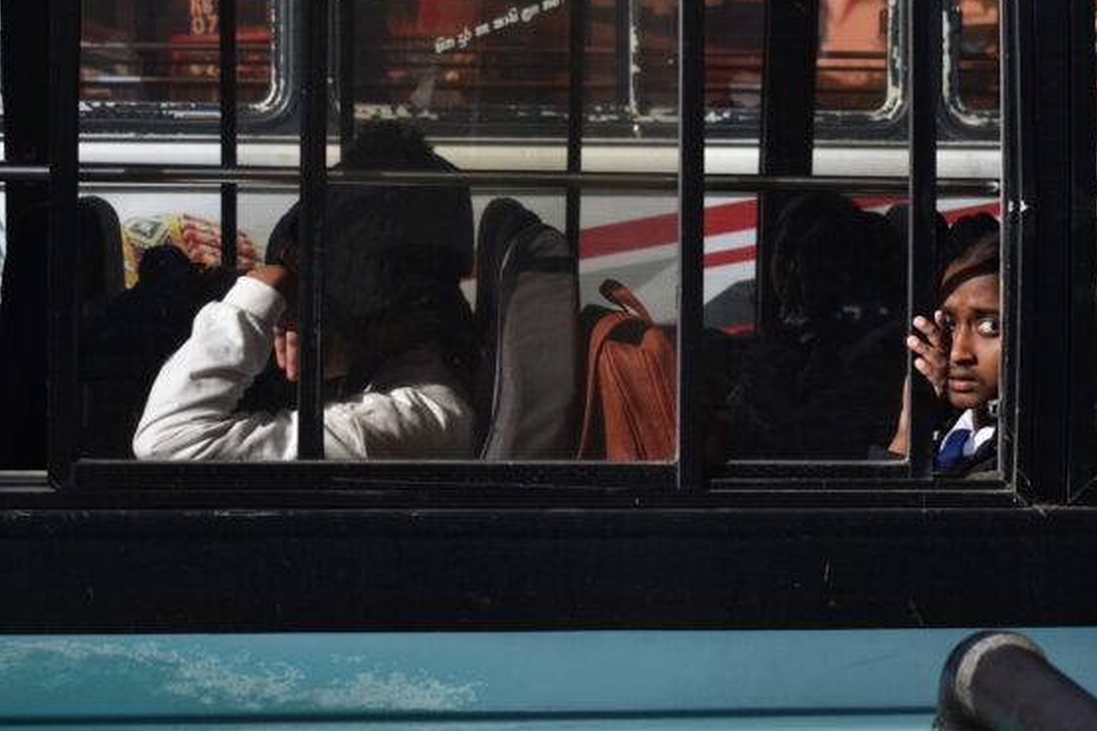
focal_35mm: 73
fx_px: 2215
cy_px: 320
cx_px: 694
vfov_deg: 18.7
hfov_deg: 27.7
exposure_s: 1/400
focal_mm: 35
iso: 100
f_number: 4.5
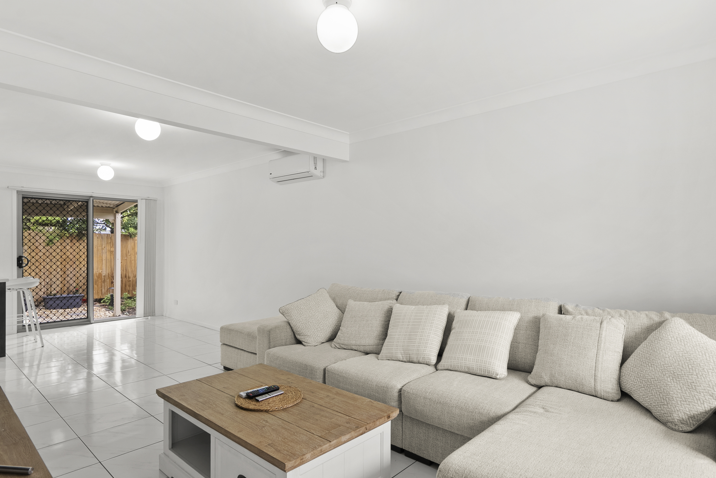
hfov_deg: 83.9
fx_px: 398
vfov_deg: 62.0
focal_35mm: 20
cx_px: 366
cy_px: 239
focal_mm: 16
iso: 640
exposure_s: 1/8
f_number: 8
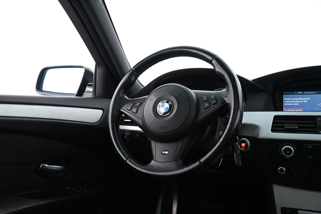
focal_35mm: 31
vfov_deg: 42.6
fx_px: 274
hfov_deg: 60.7
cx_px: 160
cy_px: 107
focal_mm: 20.5
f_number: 3.8
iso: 6400
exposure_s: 1/100
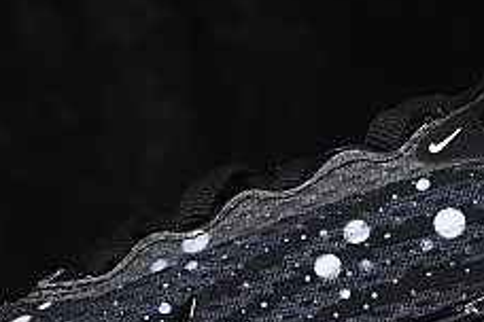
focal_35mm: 356
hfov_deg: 5.8
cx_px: 410
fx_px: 4786
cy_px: 254
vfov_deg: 3.9
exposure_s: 1/60
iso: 160
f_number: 6.3
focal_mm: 50
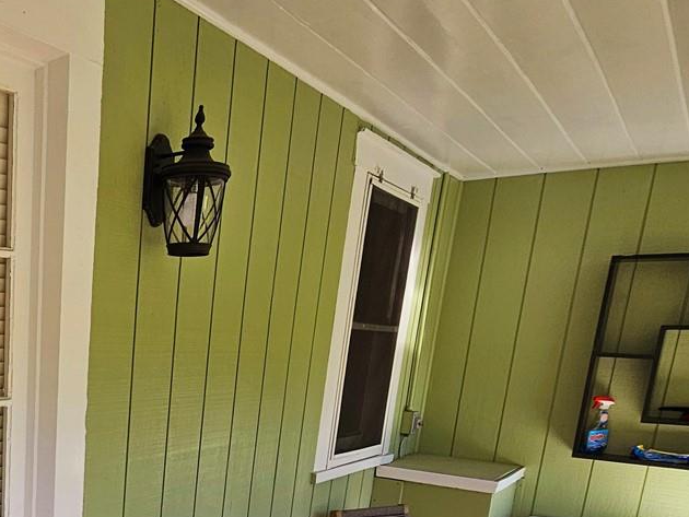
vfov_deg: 38.5
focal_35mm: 33
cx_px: 13
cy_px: 507
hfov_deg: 47.0
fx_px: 657
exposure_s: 1/185
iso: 50
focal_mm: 2.2
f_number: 2.2
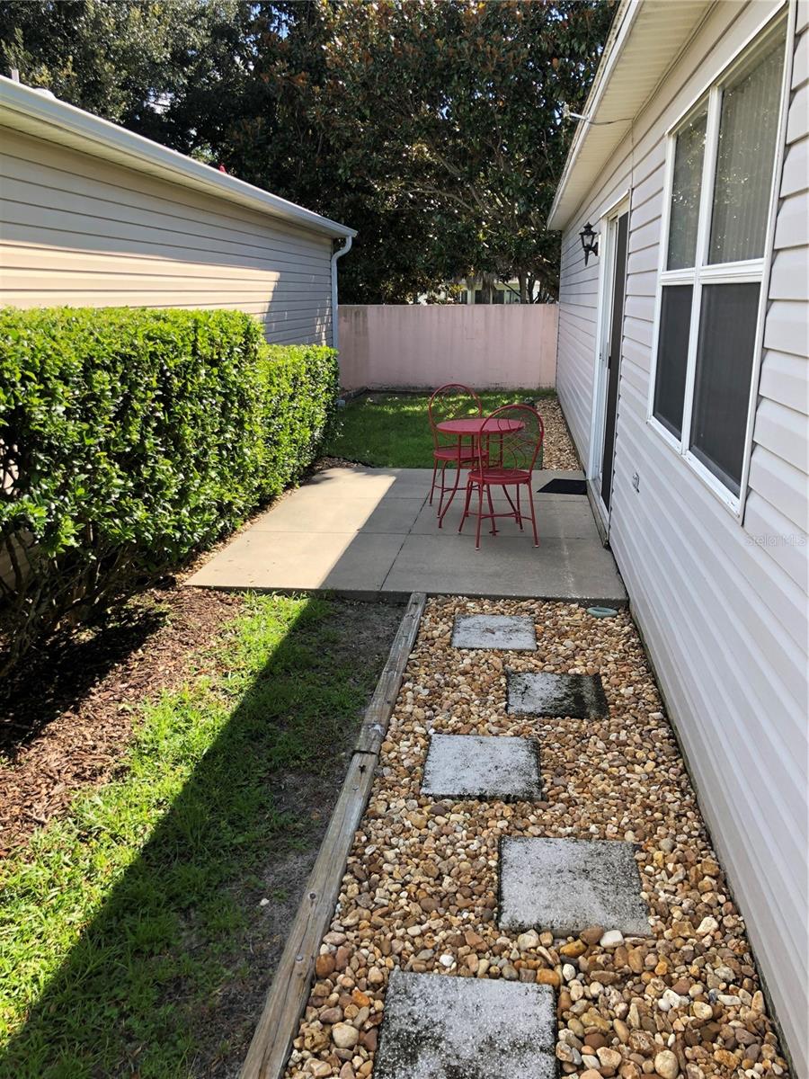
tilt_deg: -13.8
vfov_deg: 63.4
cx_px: 404
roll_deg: +0.2
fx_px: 873
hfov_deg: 49.7
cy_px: 540
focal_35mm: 28
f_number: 1.8
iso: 20
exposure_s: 1/501
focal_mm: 4
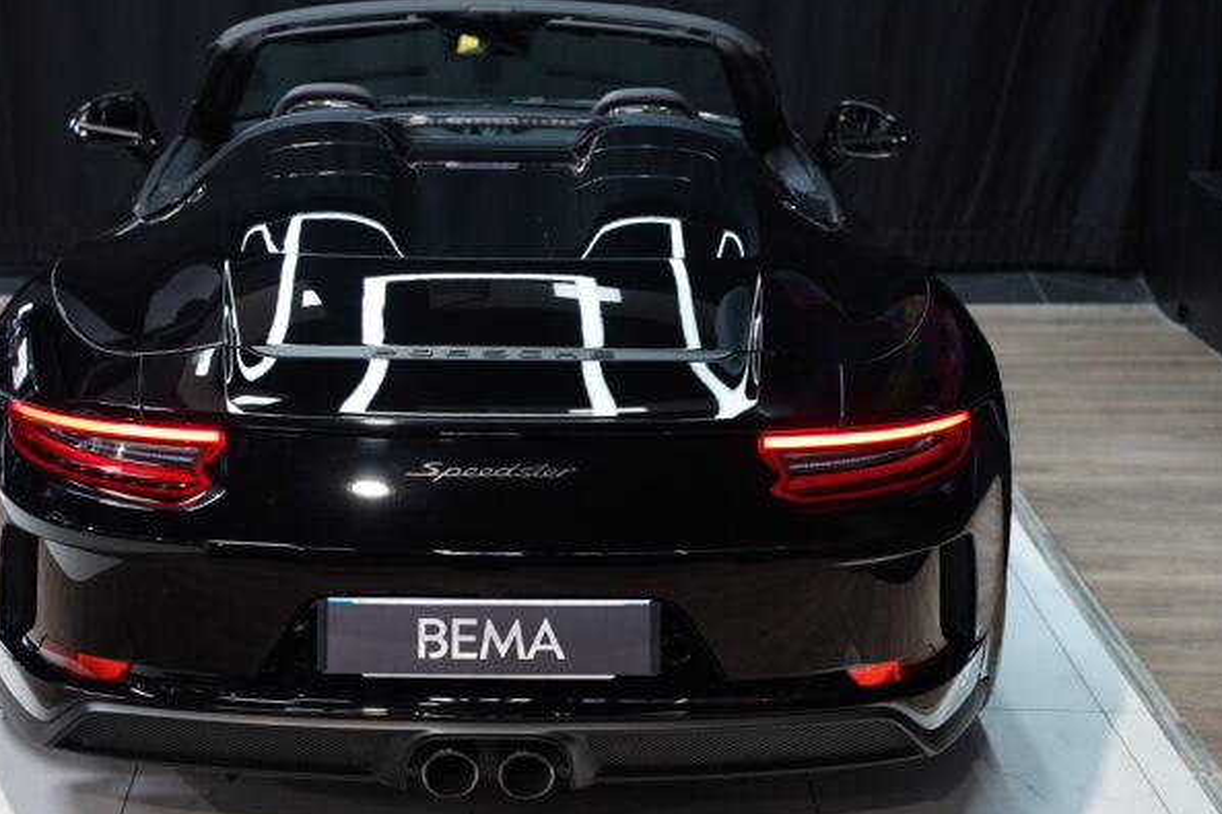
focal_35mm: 80
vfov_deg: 17.1
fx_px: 2703
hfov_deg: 25.4
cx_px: 509
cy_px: 408
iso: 800
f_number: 2.8
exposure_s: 1/80
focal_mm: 61.5
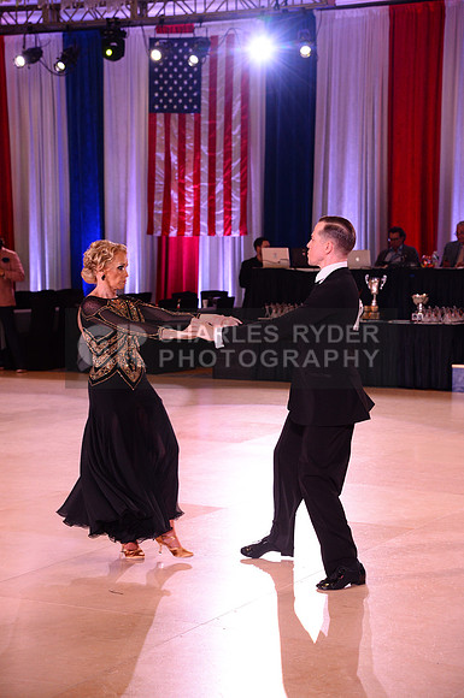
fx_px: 1590
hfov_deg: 16.6
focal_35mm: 82
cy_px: 349
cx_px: 232
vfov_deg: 24.8
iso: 2500
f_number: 6.3
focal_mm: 82
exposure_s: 1/250
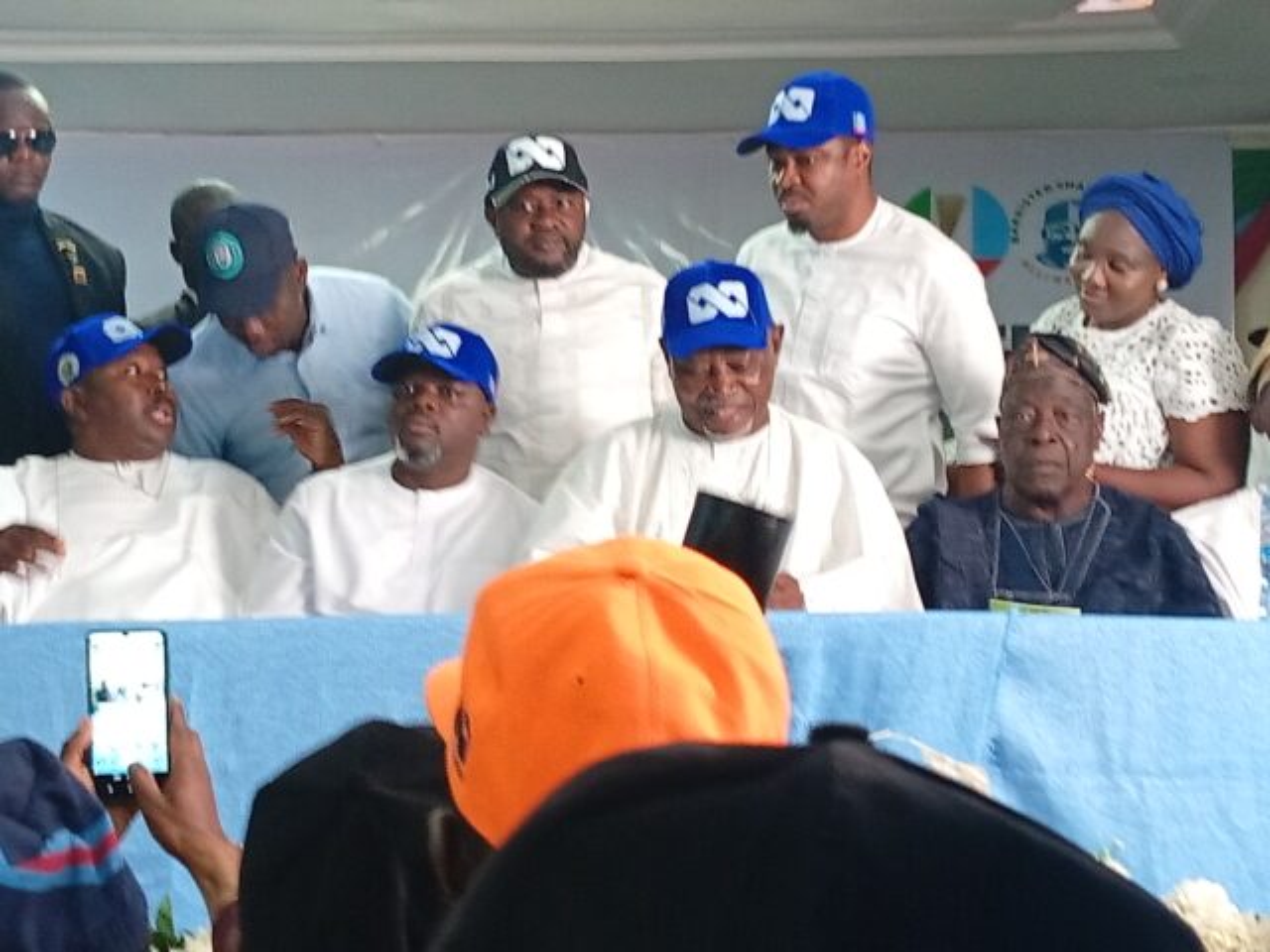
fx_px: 2568
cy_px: 476
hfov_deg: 27.8
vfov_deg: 21.0
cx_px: 635
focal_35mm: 70
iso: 612
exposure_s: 1/25
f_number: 1.8
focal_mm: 3.96
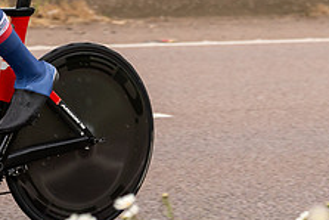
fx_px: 2679
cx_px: -39
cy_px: -49
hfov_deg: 7.0
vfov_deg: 4.7
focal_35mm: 293
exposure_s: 1/1000
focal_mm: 70
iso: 400
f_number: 3.5
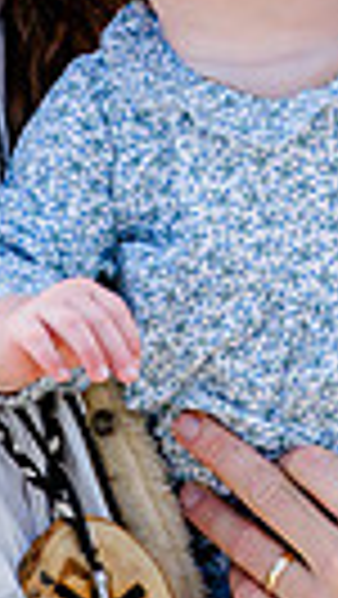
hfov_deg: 3.1
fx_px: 6250
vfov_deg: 5.5
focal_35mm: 393
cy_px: -67
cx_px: 239
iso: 250
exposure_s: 1/640
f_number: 8
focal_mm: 86
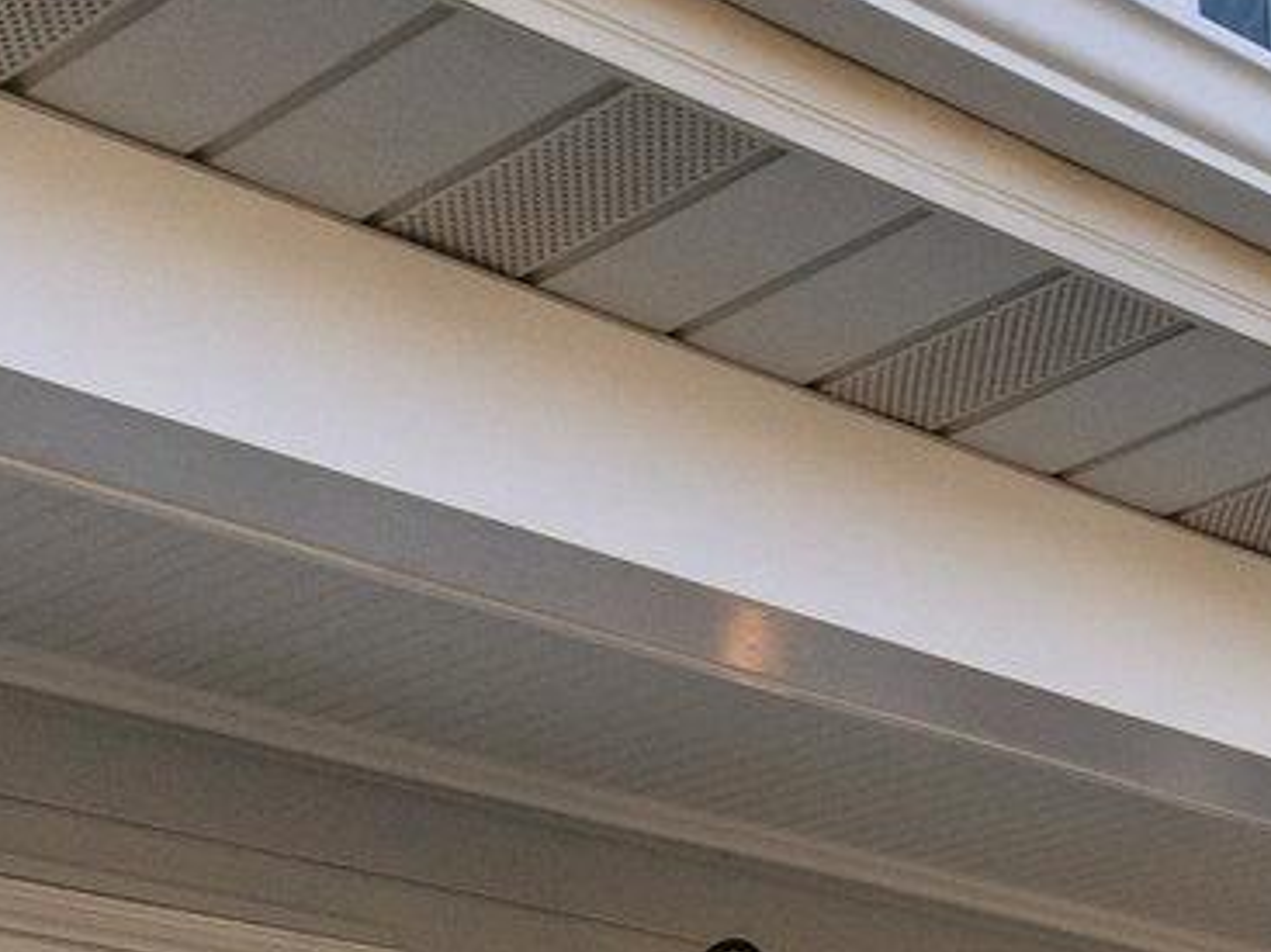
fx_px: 3744
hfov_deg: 17.3
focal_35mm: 102
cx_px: 1926
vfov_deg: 12.9
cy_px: 1798
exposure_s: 1/800
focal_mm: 19
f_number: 8
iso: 1250
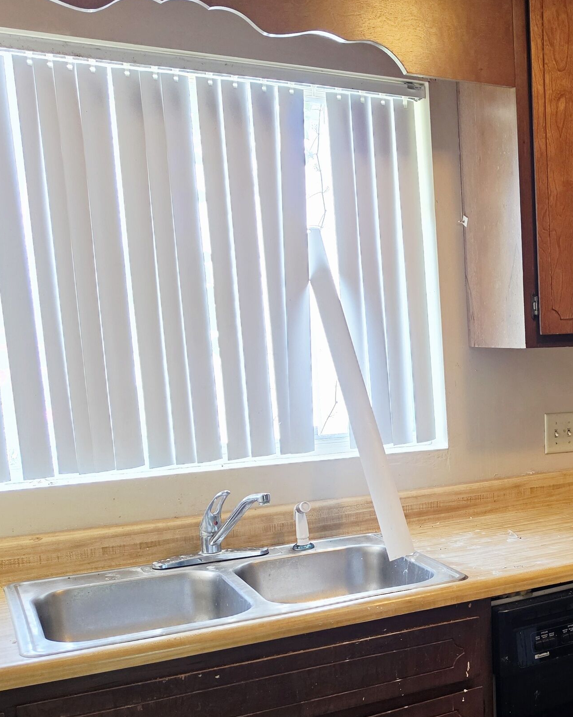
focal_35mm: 43
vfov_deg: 42.3
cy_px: 482
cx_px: 591
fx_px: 912
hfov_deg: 31.8
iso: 250
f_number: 1.4
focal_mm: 6.5
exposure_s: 1/120
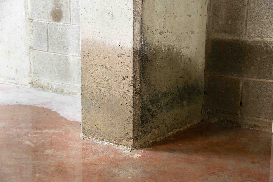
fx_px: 523
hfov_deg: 29.3
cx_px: 136
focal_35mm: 69
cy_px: 91
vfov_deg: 19.7
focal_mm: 46
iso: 400
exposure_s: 1/1.25
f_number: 5.6
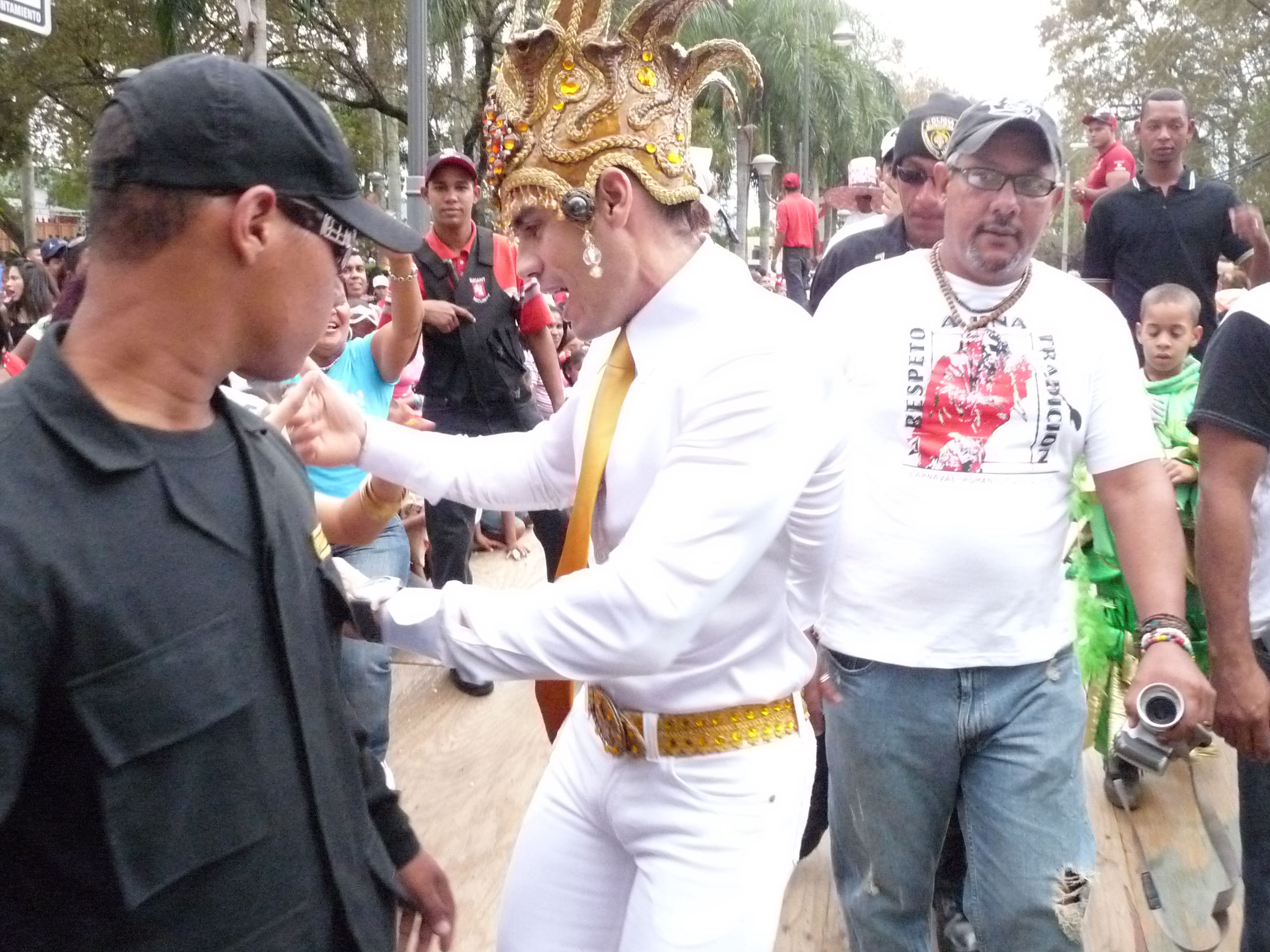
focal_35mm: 32
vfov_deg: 44.1
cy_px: 433
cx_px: 724
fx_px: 1174
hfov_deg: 56.6
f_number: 2.8
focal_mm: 4.8
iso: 800
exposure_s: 1/100
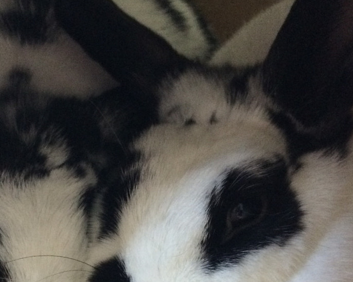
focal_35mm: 66
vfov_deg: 22.9
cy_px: 218
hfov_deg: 28.6
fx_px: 690
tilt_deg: -16.3
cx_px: 123
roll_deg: -1.3
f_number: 2.2
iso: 320
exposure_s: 1/15
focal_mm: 4.15
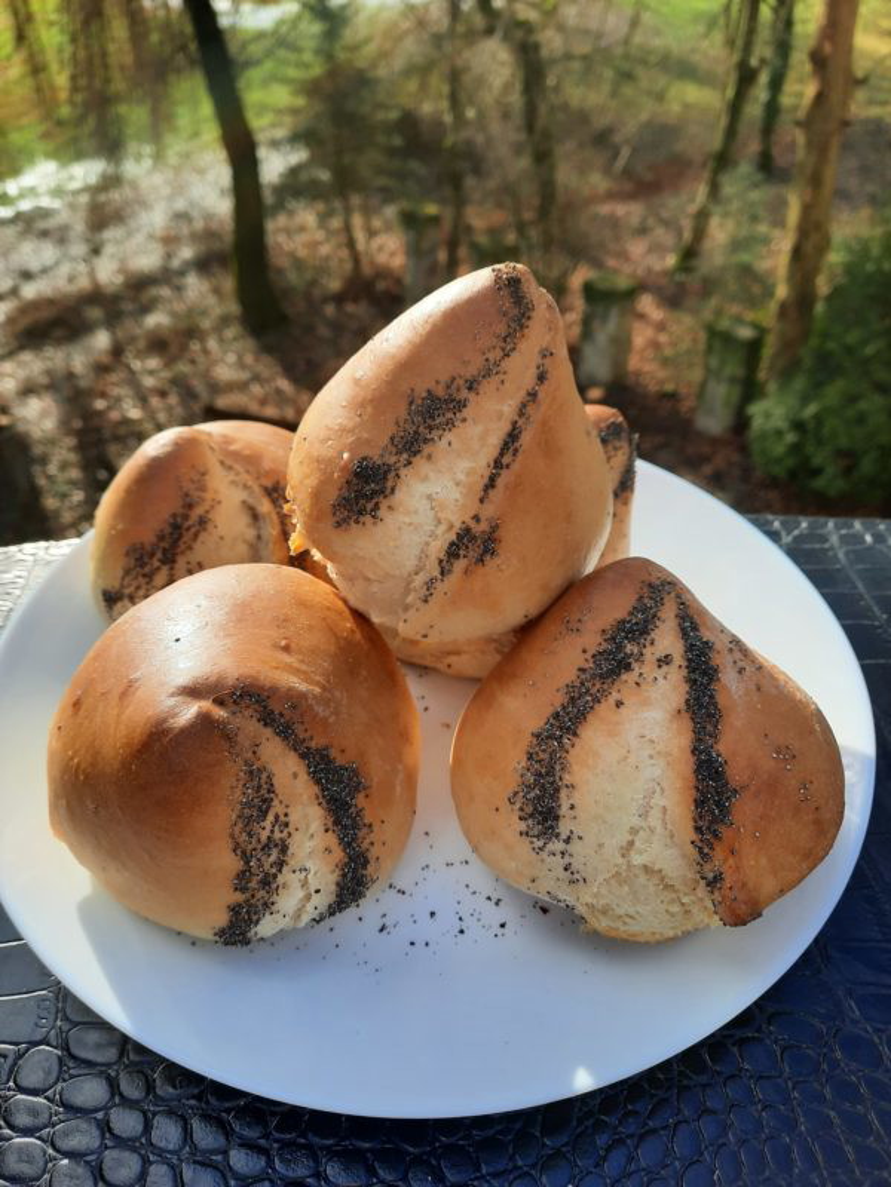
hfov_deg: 54.9
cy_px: 594
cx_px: 446
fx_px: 858
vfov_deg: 69.4
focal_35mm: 25
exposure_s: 1/284
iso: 32
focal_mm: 4.6
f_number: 2
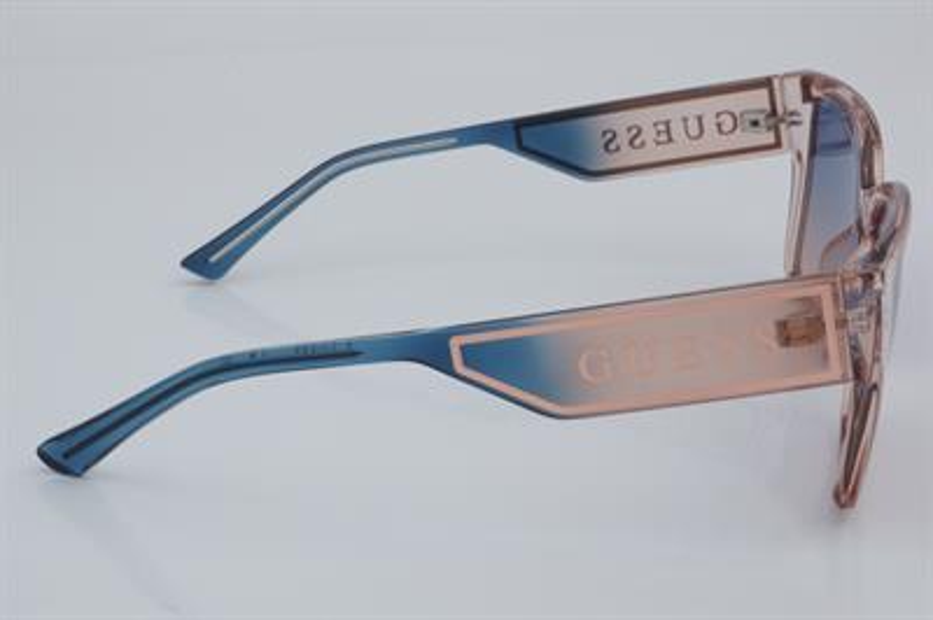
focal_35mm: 75
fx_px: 1942
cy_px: 310
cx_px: 466
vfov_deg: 18.2
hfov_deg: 27.0
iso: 100
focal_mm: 50
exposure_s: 1/4
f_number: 32
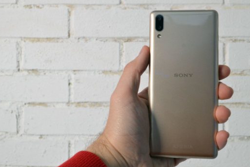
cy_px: 78
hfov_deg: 39.2
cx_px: 123
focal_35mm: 51
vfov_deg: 26.7
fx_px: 351
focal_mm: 29
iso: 1600
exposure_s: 1/250
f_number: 10
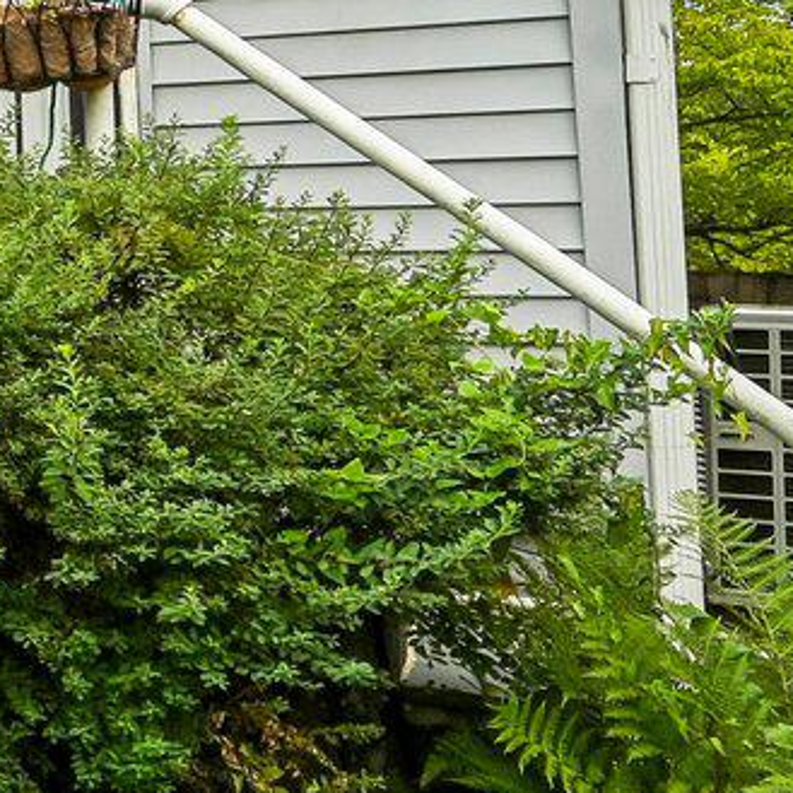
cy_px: -148
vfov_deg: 21.7
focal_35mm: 74
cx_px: -1456
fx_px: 1918
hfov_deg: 12.3
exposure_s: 1/320
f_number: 8
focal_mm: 14
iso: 100
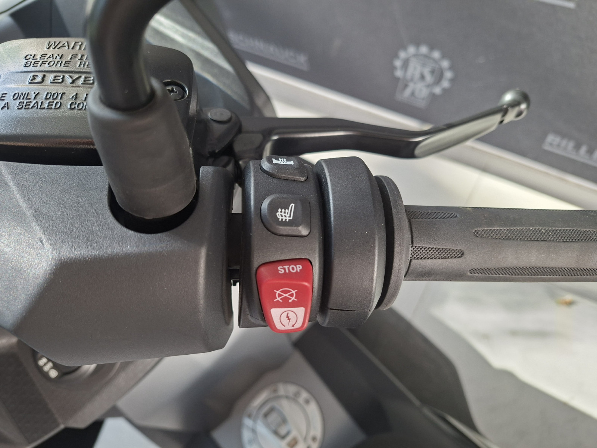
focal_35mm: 23
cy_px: 224
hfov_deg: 73.9
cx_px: 298
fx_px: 397
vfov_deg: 58.9
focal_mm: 5.54
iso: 160
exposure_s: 1/120
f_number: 1.8
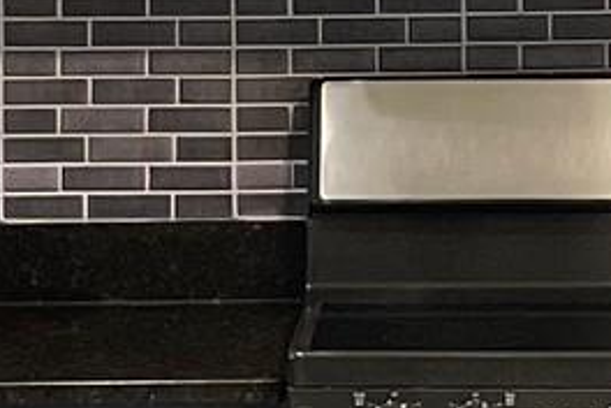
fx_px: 3564
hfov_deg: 9.7
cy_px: -28
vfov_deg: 6.5
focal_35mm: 210
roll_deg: +0.5
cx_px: 572
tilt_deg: -1.9
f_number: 1.6
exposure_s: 1/60
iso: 250
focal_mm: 4.2
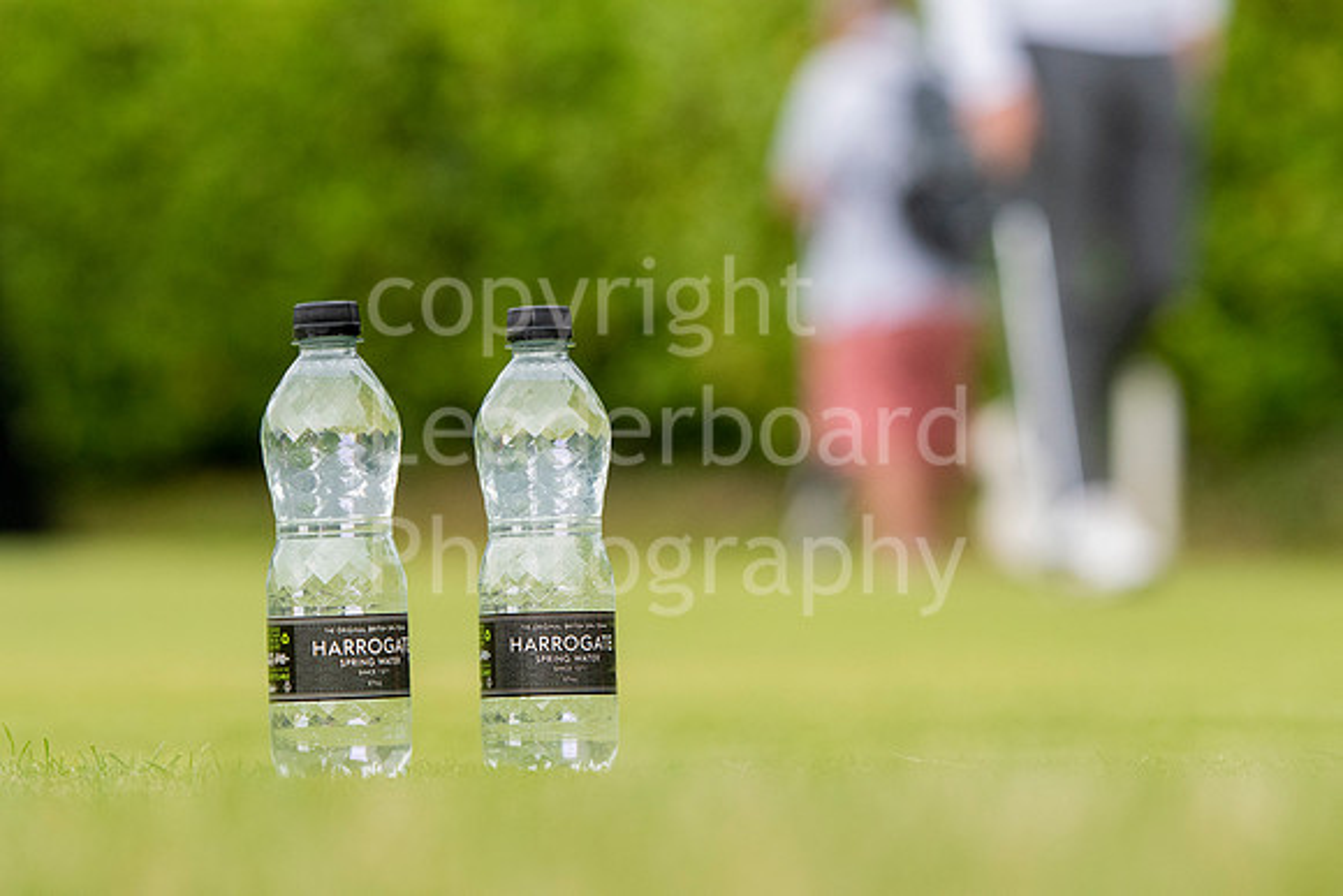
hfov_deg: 8.9
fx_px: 8675
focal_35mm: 232
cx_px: 672
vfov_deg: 5.9
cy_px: 448
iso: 1600
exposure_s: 1/1000
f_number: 4
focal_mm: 155
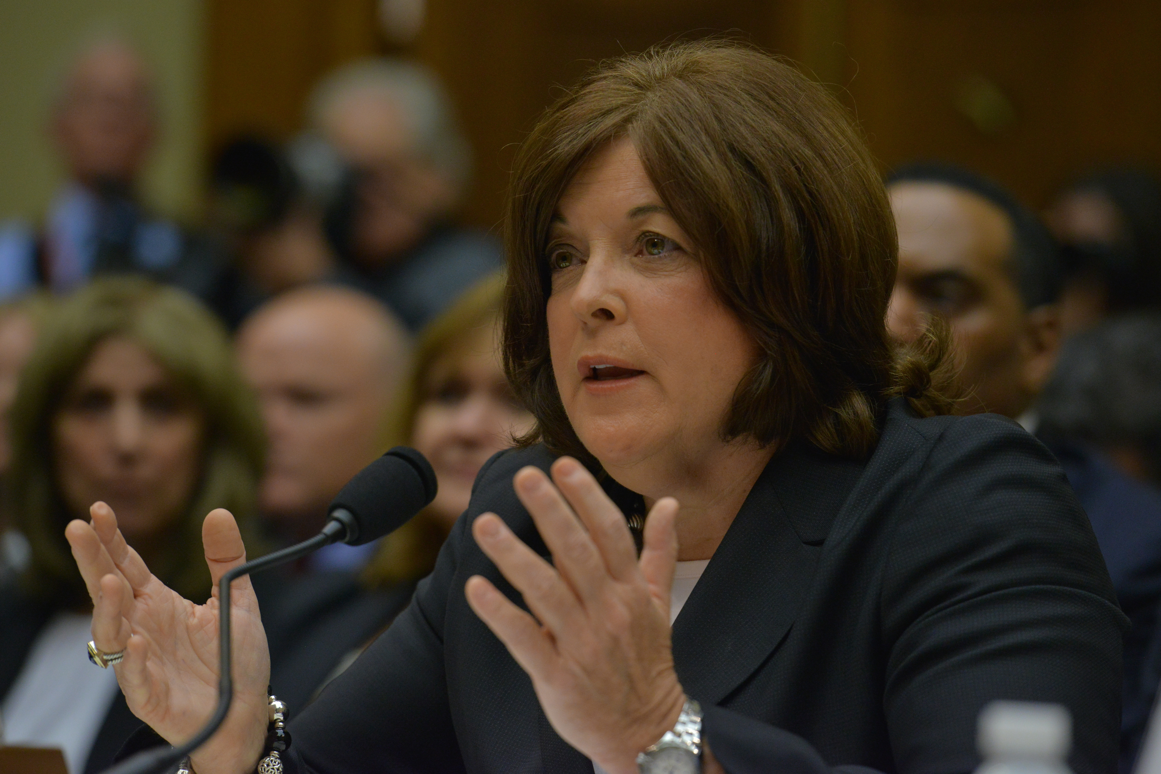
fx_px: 5966
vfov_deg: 7.4
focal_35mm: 185
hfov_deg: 11.1
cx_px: 580
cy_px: 387
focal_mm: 185
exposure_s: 1/800
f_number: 4
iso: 1250
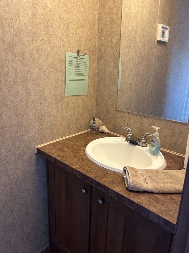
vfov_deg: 67.3
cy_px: 126
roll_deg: -2.4
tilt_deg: -14.8
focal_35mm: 26
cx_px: 94
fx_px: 189
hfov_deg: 53.1
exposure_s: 1/60
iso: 200
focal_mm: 5.7
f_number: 1.5
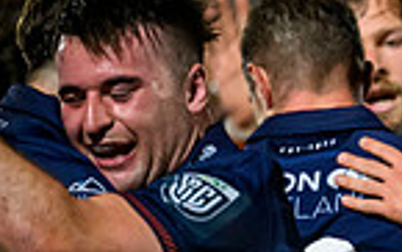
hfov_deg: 1.3
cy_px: 331
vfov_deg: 0.8
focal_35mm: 1640
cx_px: 756
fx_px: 17988
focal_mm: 400
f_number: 2.8
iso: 8000
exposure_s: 1/2500
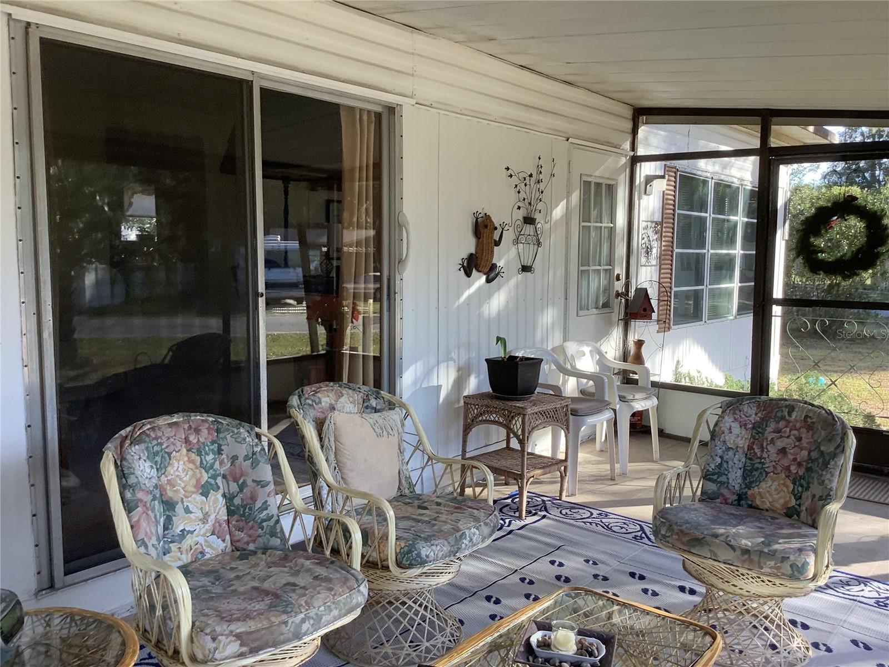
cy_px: 334
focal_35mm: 31
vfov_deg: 45.4
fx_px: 796
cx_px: 444
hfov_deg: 58.4
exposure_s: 1/120
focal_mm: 3.3
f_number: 2.4
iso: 50
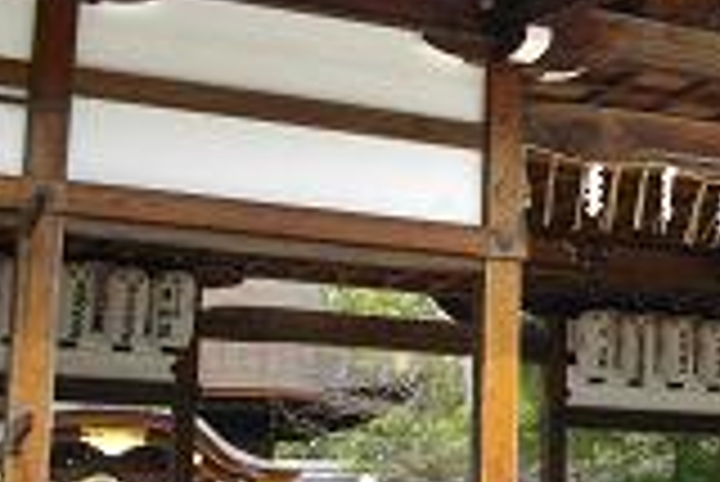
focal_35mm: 81
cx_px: 763
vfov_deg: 16.9
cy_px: 266
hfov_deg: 23.7
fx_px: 1621
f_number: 2.9
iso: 100
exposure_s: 1/250
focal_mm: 5.7
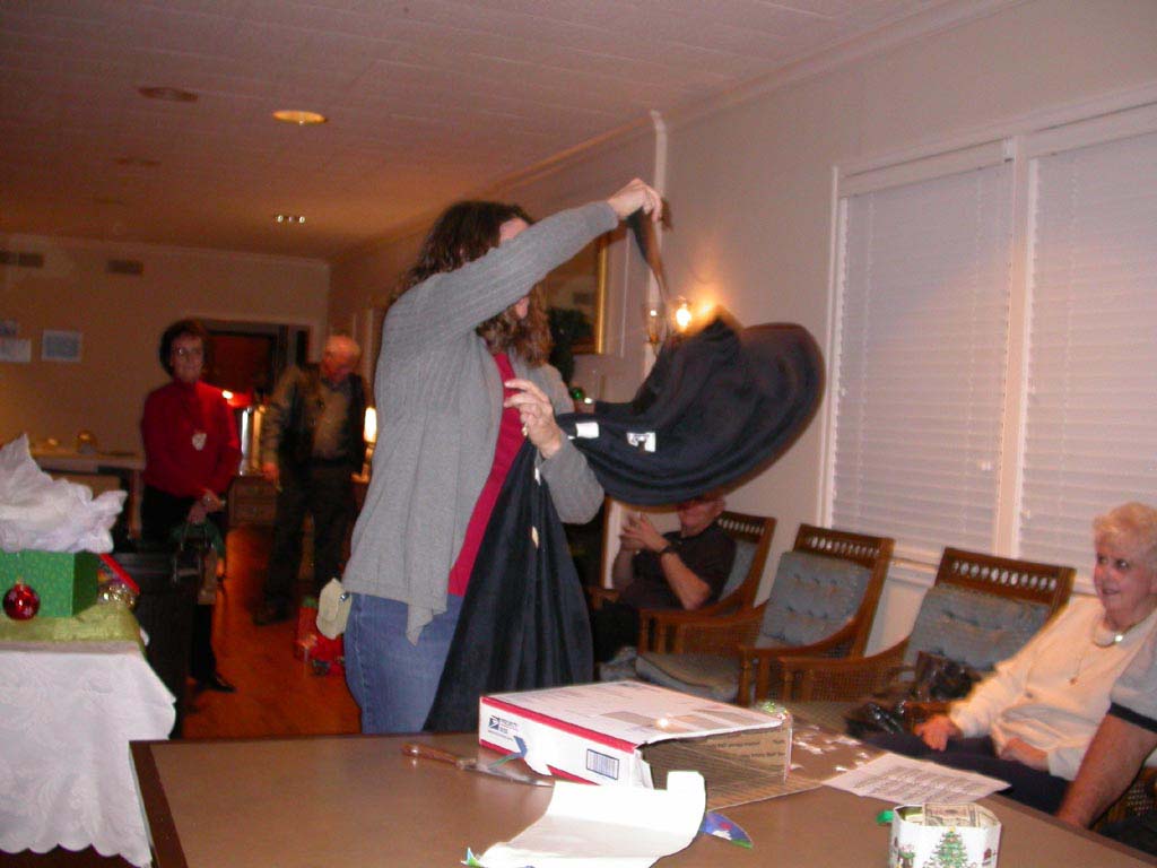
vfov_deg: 37.7
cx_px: 578
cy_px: 434
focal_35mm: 38
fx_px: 1270
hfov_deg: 49.0
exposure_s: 1/60
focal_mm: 7.85
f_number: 2.6
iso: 200
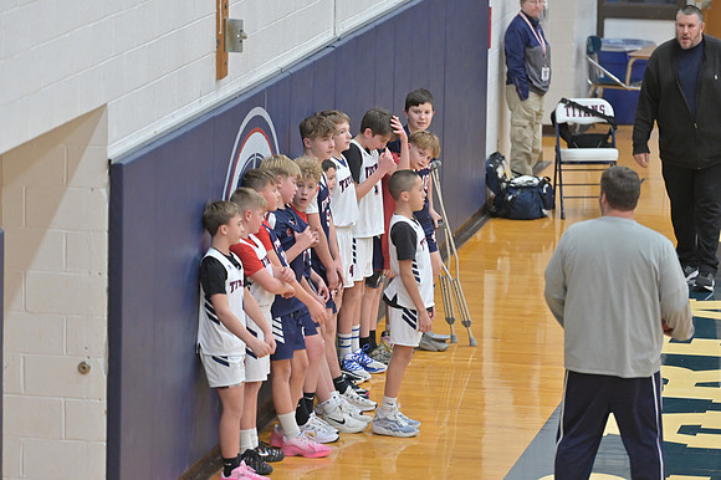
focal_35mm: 200
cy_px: 240
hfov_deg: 10.3
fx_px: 4003
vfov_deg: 6.9
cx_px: 360
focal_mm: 200
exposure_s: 1/400
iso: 3200
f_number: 4
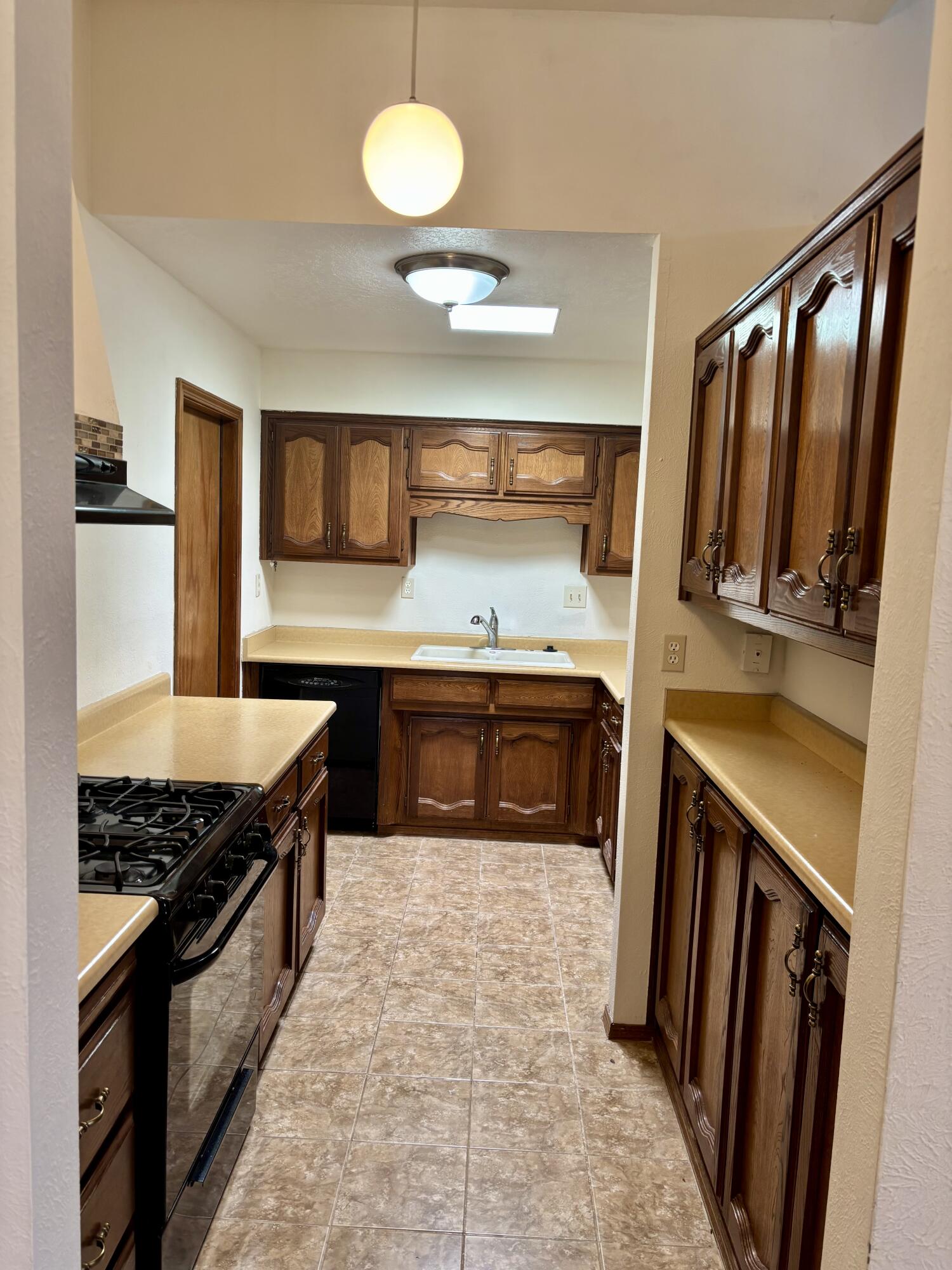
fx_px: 953
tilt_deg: -7.7
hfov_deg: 53.1
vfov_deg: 67.3
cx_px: 476
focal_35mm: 26
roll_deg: -2.5
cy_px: 635
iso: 80
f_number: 1.6
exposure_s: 1/60
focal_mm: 5.96
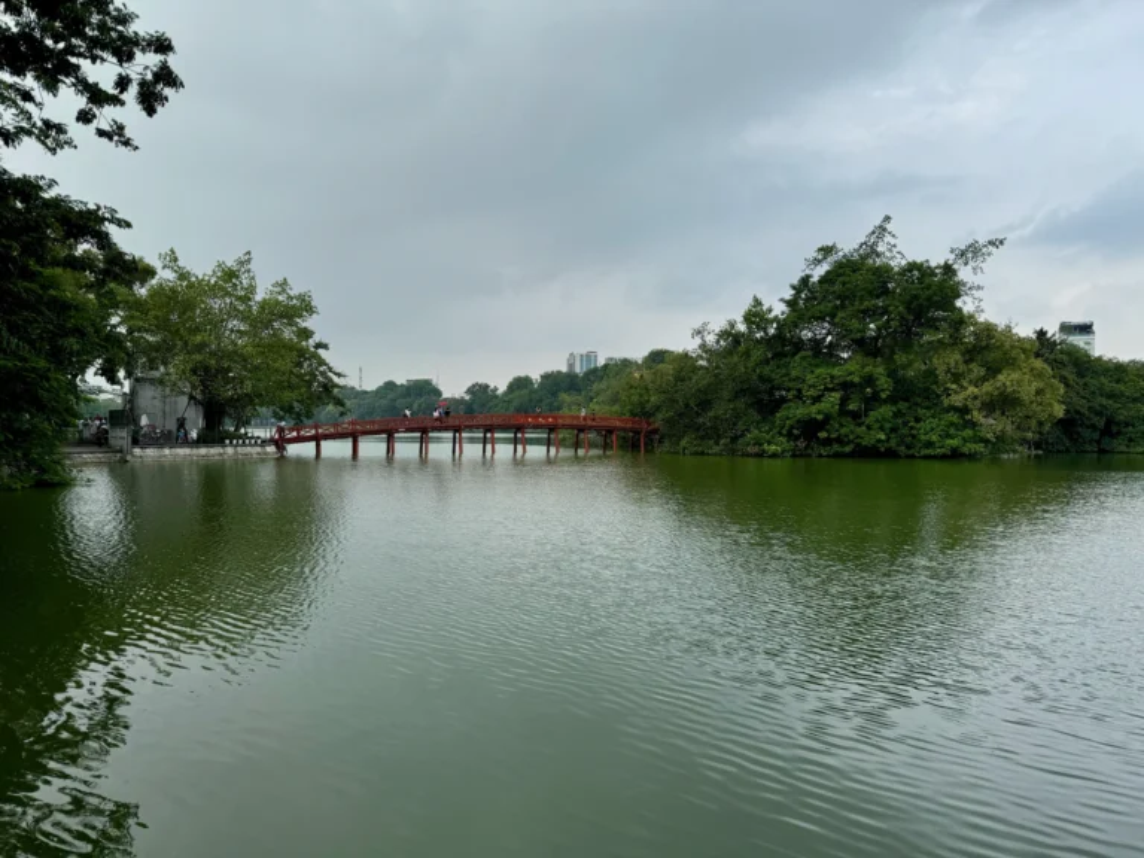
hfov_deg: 71.6
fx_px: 793
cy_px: 429
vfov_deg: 56.8
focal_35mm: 24
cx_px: 572
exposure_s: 1/1818
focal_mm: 6.76
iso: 80
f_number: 1.78
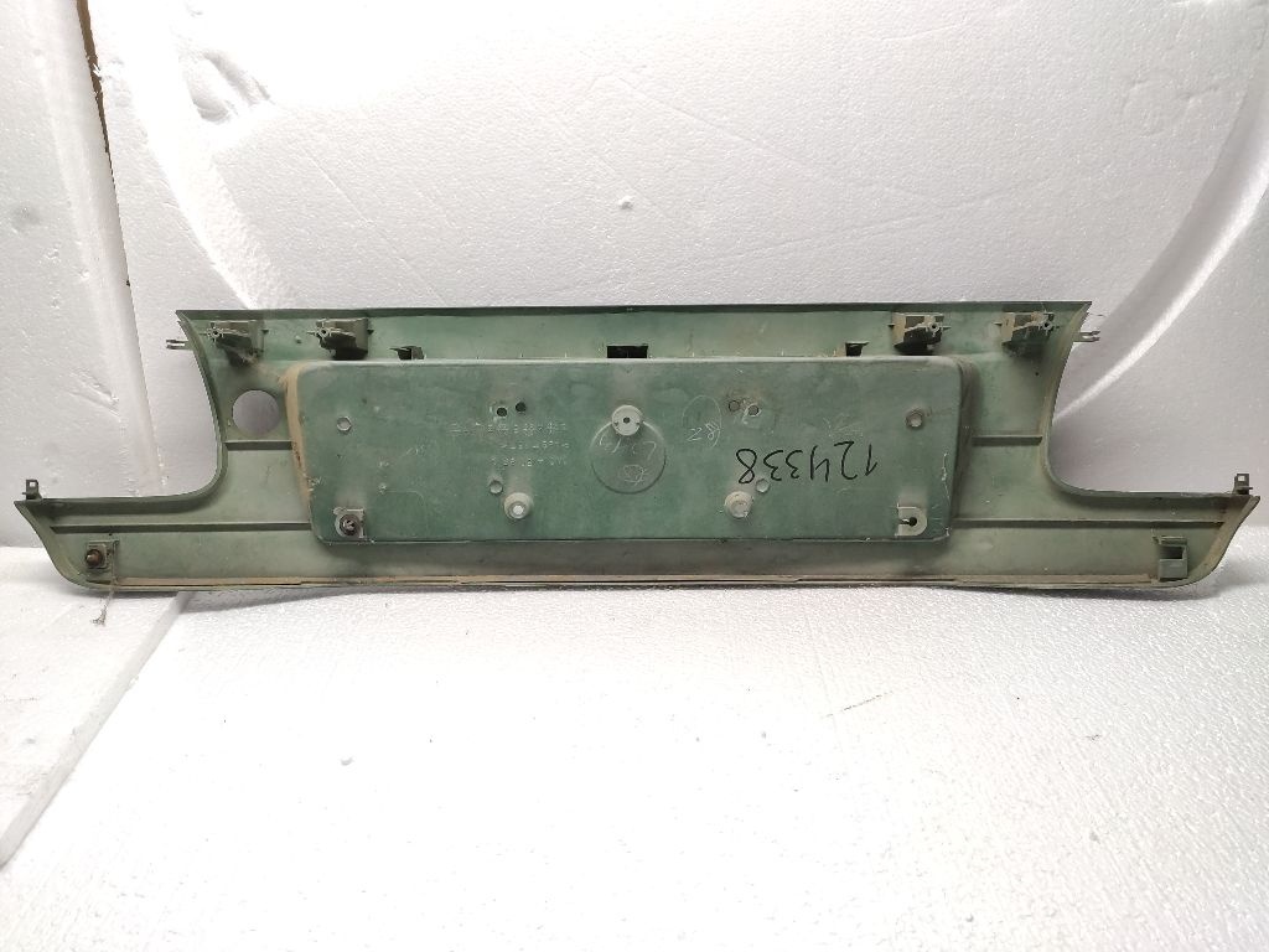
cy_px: 476
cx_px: 634
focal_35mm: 26
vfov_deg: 53.1
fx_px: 953
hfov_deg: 67.3
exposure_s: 1/40
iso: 264
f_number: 1.75
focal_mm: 4.77
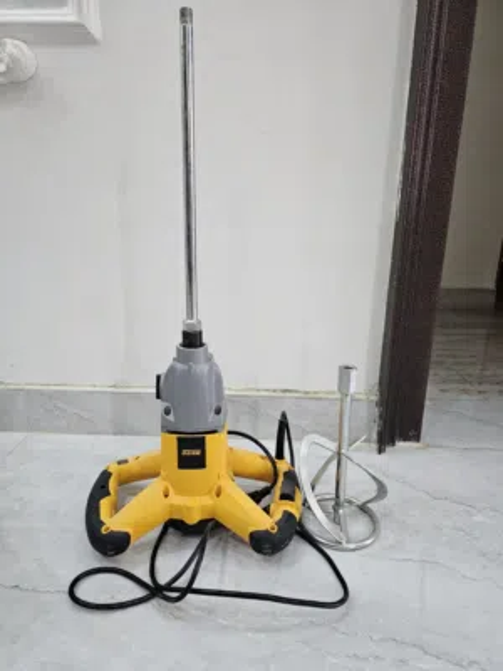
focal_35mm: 23
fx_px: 446
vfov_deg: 73.9
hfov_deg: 58.9
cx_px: 252
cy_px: 336
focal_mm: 6.3
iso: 1000
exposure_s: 1/100
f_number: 1.7
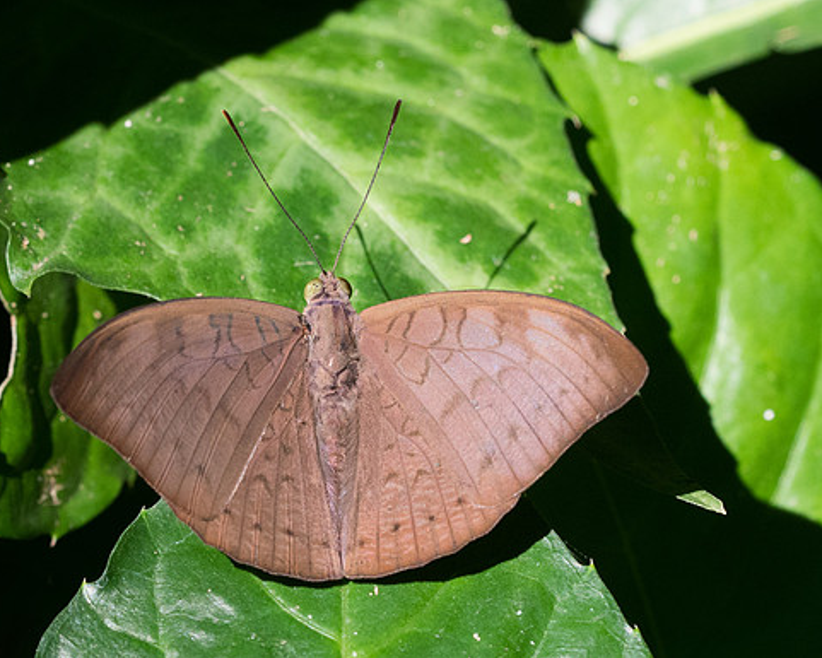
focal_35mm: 449
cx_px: 367
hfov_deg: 4.3
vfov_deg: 3.4
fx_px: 10925
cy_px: 447
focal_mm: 150
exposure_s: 1/640
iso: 1000
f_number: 9
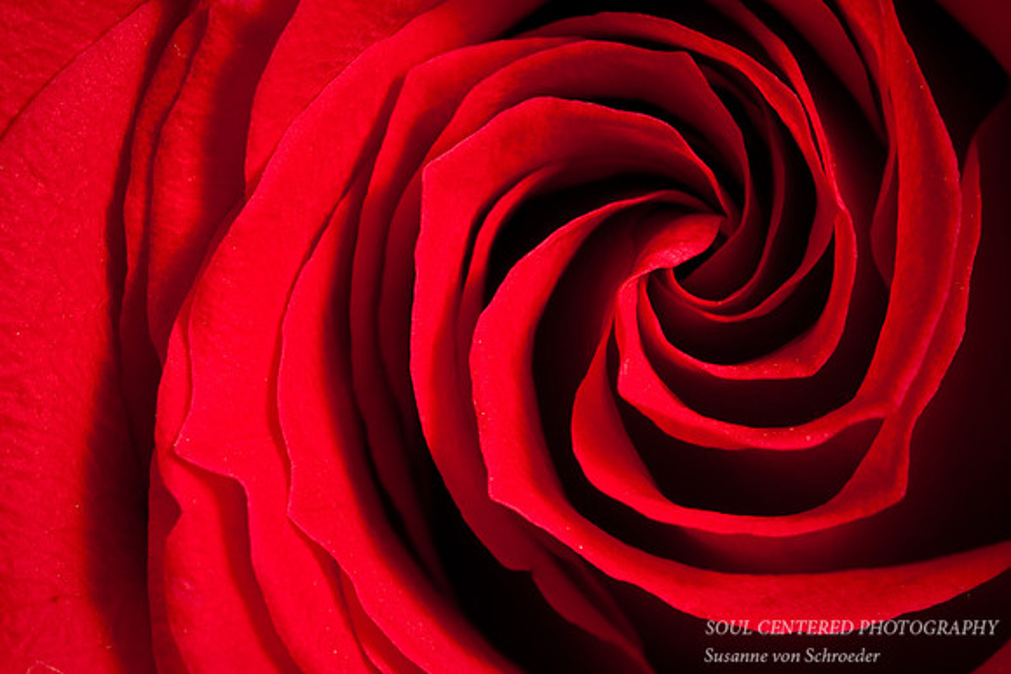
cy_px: 337
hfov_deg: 13.0
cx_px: 506
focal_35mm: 158
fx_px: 4424
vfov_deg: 8.7
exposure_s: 1/6
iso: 200
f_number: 22
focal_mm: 105
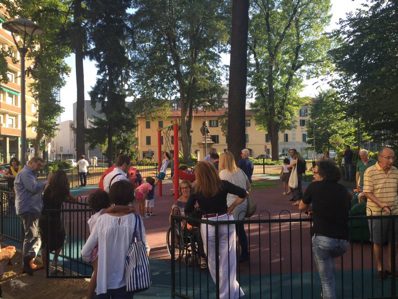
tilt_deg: -2.2
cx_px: 199
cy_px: 150
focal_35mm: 29
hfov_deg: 61.7
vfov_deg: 48.2
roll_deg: +1.1
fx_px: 333
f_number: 2.2
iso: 32
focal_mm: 4.15
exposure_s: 1/316
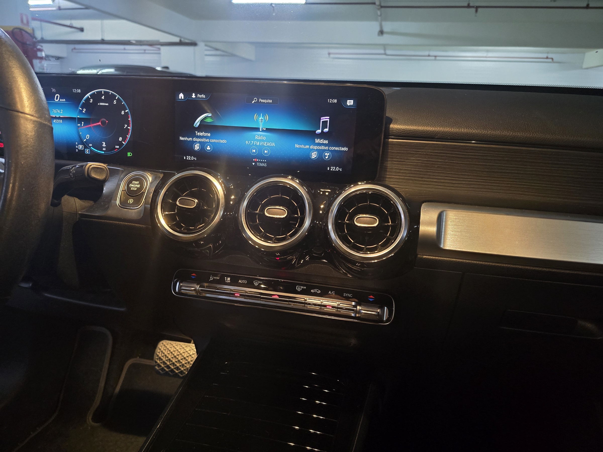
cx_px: 302
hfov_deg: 73.9
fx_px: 401
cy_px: 226
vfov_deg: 58.9
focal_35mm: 23
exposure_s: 1/30
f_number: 1.7
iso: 1250
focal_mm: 6.3
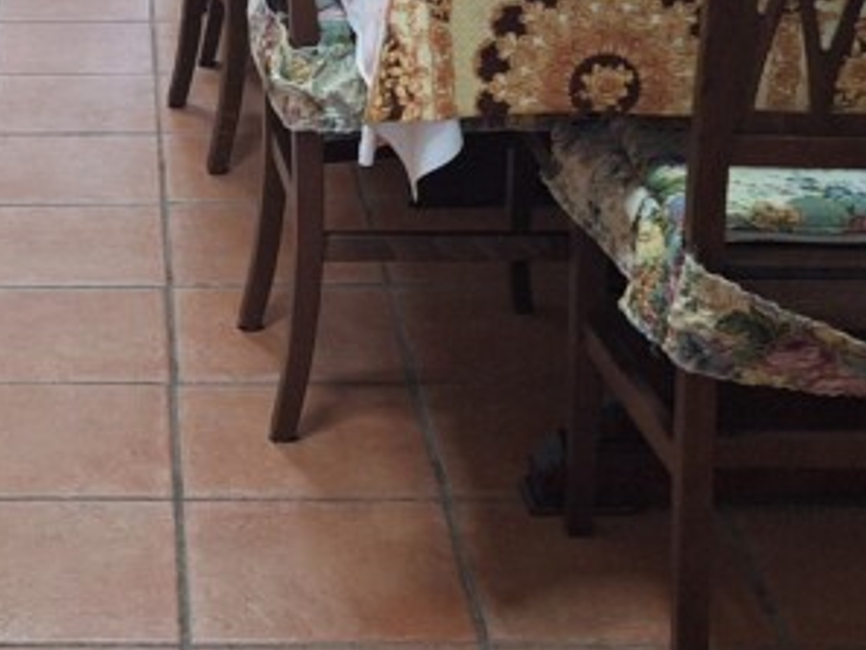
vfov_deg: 15.4
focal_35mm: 93
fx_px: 2328
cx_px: 102
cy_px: -122
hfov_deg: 20.7
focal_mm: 5.54
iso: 320
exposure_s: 1/33
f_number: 1.8
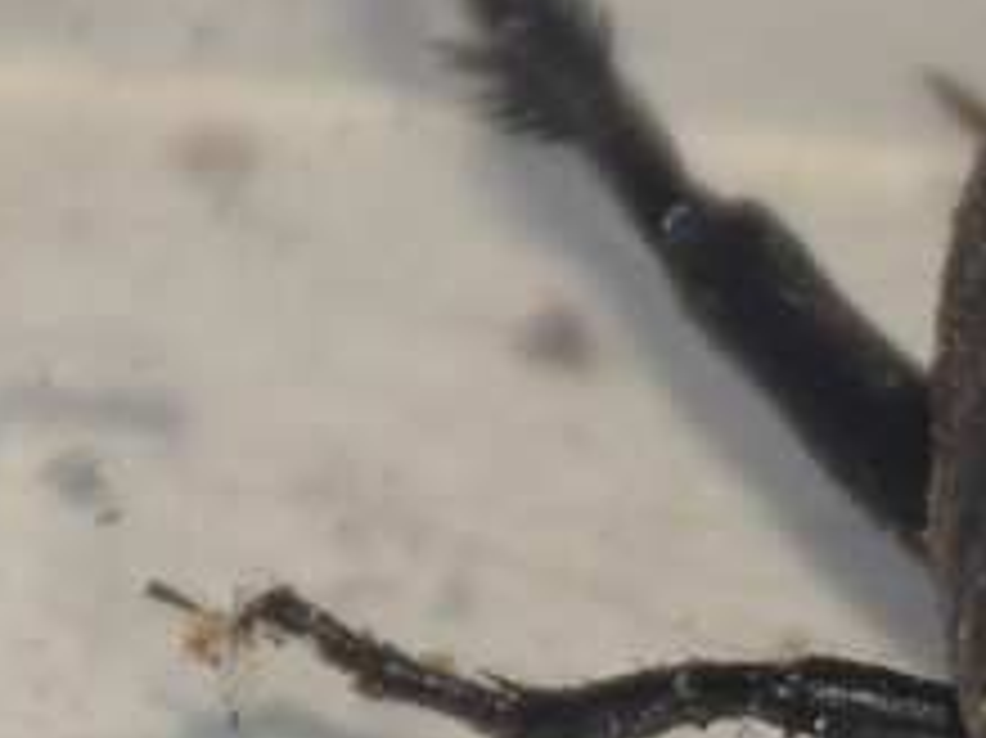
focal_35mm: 885
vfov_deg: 1.7
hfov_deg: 2.2
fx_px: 25194
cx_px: 1321
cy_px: 459
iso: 100
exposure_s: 1/60
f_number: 8
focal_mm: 140
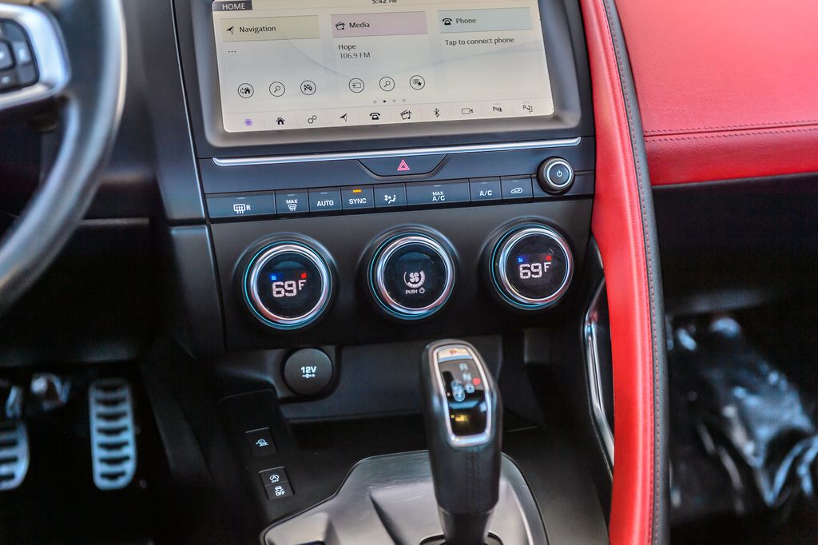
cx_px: 409
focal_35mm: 70
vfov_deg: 19.4
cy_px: 272
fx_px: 1590
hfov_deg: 28.9
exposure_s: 1/100
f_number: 4
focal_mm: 70
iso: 400
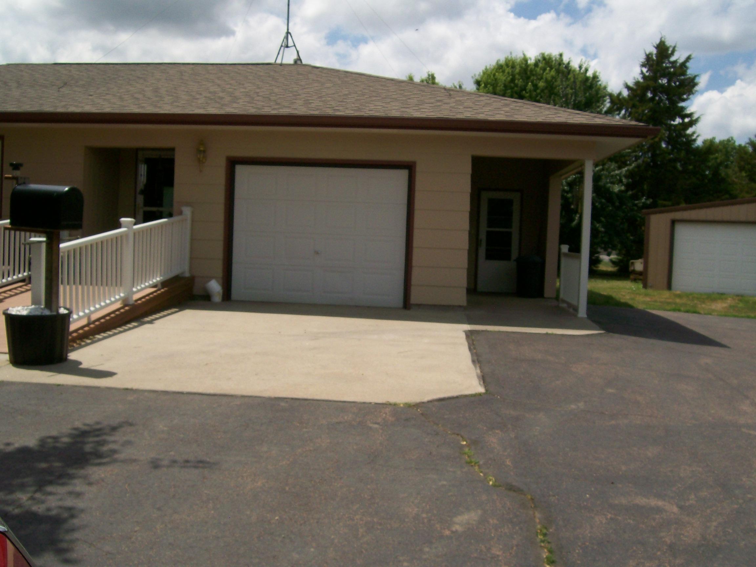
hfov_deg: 51.4
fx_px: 786
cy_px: 284
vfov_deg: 39.7
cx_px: 378
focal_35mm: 36
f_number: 4.8
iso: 80
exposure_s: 1/991
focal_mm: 6
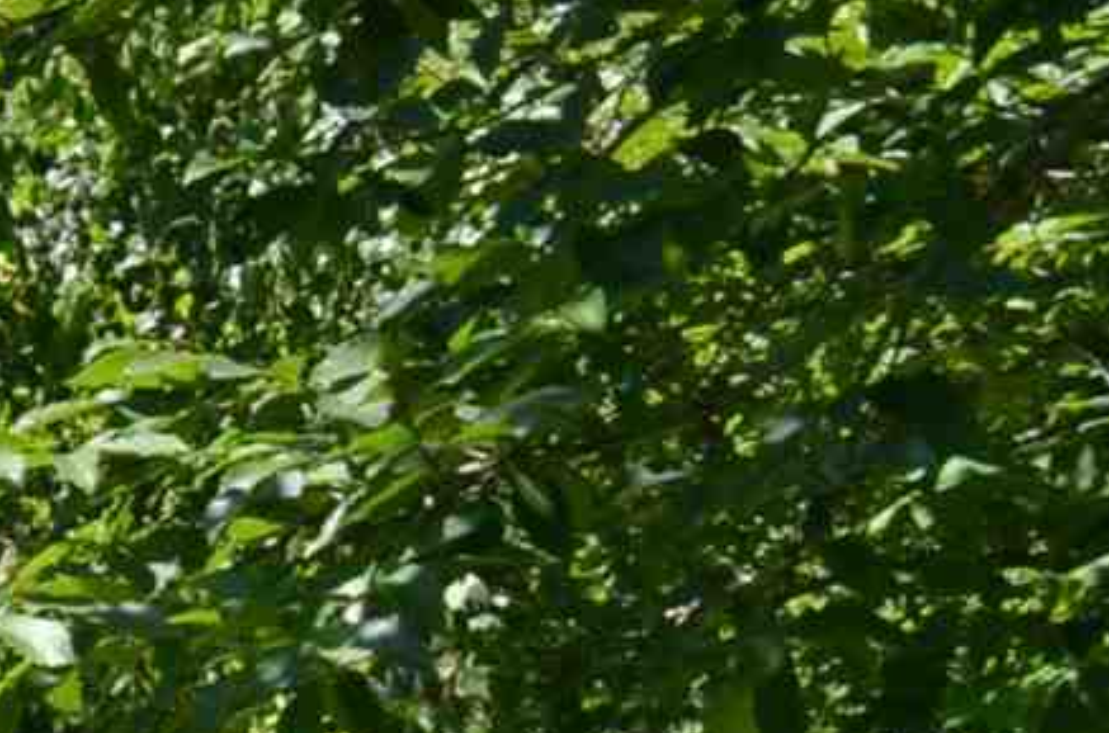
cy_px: 872
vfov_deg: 5.4
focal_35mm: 253
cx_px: -2342
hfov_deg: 7.2
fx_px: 7774
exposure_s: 1/250
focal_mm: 24
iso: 200
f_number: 8
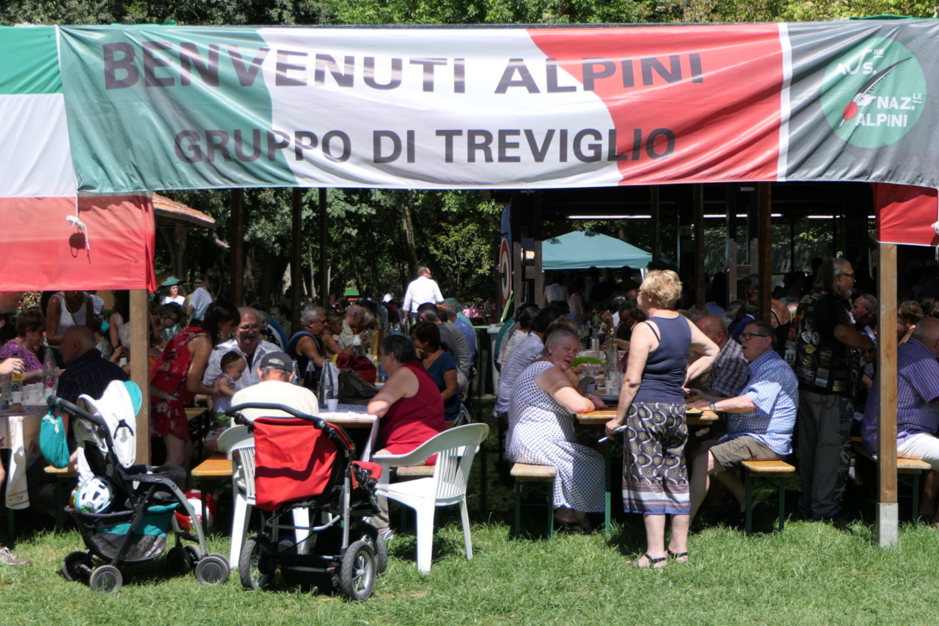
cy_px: 313
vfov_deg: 20.6
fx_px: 1721
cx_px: 470
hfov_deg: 30.5
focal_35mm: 66
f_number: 4
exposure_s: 1/800
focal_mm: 24.2
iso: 125
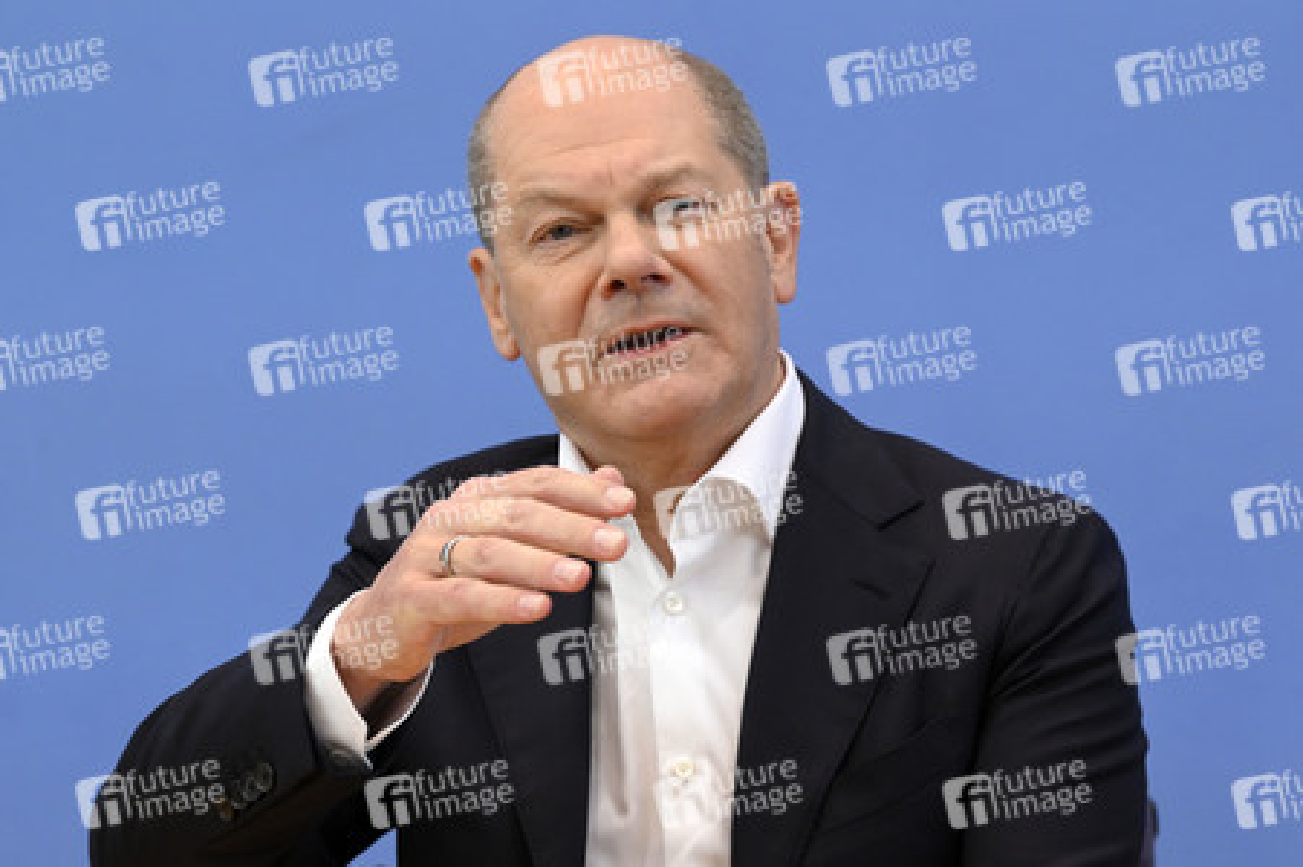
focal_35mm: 112
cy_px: 434
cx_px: 652
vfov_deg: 12.2
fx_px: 4051
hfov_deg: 18.3
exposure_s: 1/500
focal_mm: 112
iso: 3200
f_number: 6.3
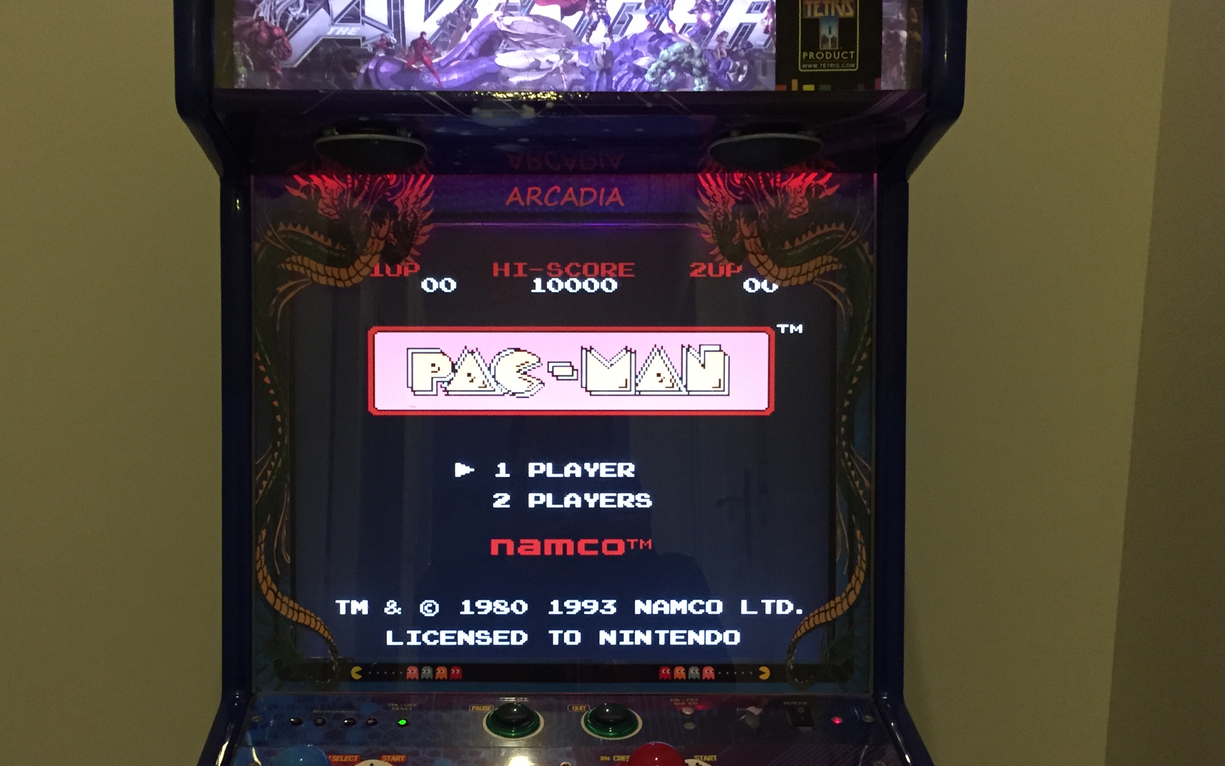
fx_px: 1336
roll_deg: -0.1
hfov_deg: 49.1
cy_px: 508
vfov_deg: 31.8
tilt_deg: -10.9
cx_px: 529
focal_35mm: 40
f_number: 2.2
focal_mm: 4.15
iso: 250
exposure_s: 1/20
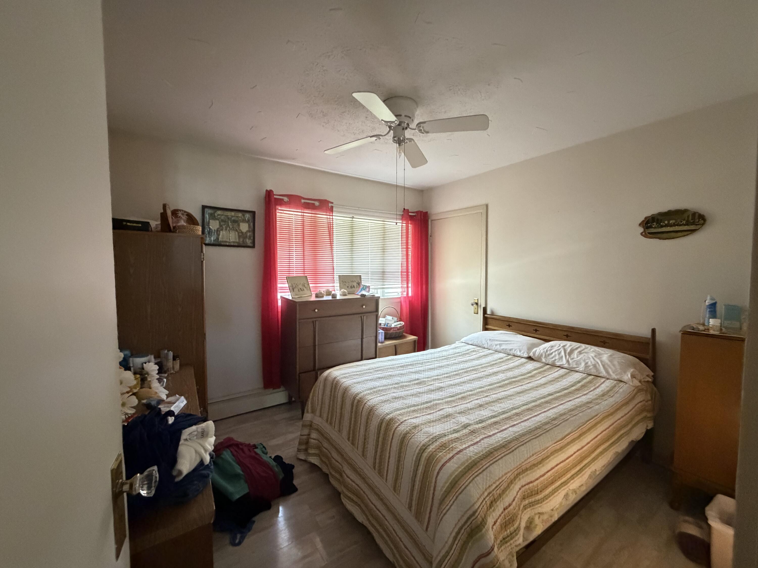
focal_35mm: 14
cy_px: 284
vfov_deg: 85.7
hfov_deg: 102.1
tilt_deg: -4.2
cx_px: 379
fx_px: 307
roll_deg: -0.4
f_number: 2.2
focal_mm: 2.22
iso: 1000
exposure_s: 1/60
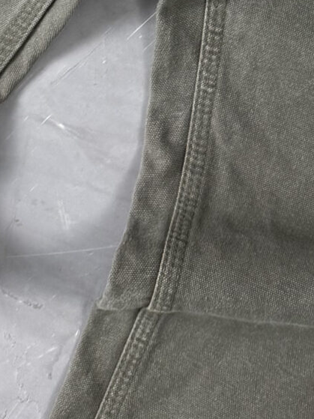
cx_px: 459
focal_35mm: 110
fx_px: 1331
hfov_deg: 12.8
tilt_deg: -86.3
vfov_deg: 15.6
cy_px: -305
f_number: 1.78
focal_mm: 6.76
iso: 200
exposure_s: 1/60
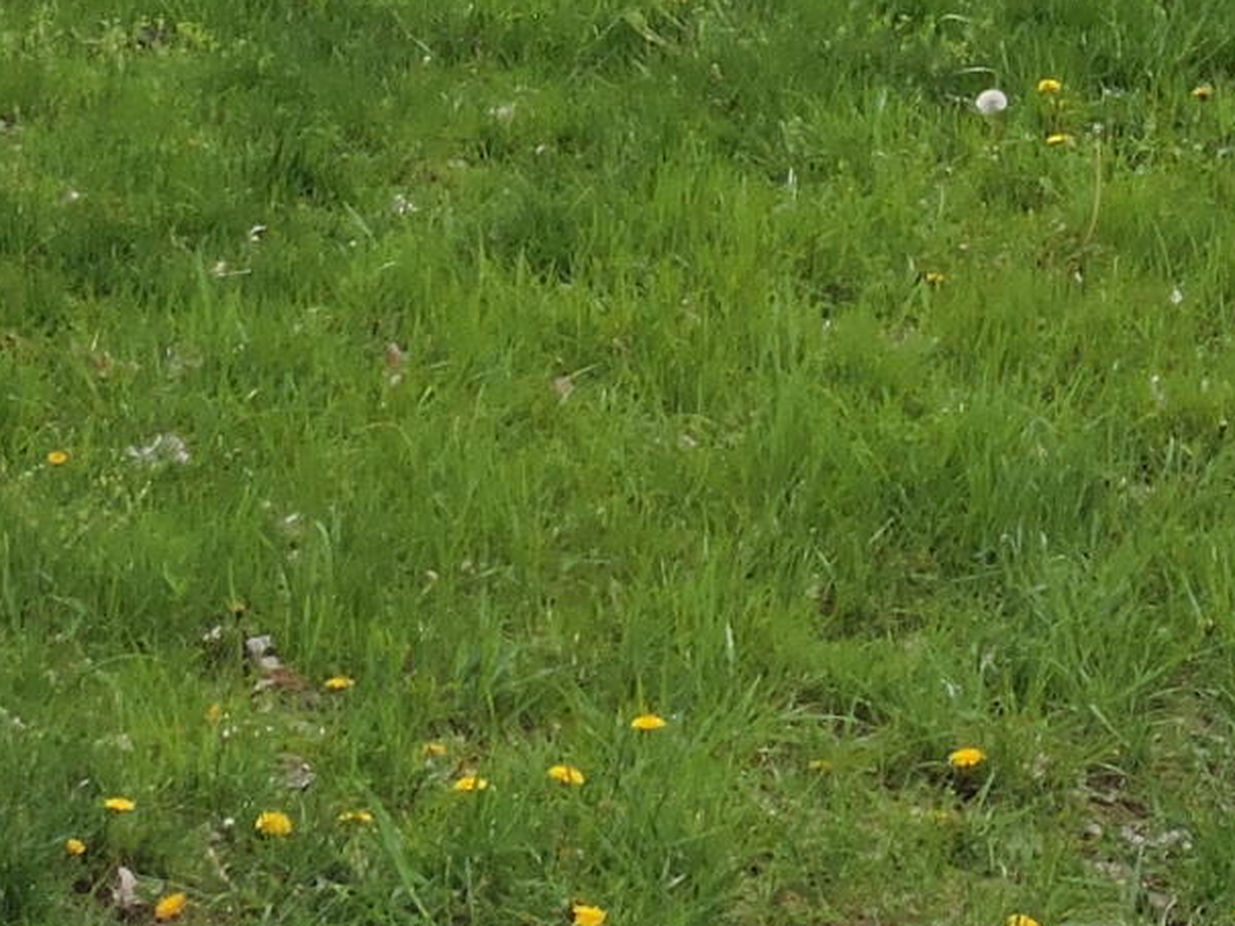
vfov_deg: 5.9
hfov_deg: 7.8
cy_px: -602
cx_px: 2072
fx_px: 8850
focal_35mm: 248
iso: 160
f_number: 4
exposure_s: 1/1000
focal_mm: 9
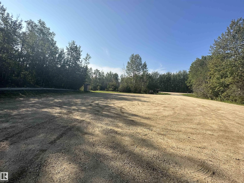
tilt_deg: -1.7
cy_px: 92
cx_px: 122
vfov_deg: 85.7
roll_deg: -3.0
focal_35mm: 14
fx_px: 99
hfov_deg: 102.1
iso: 50
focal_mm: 2.22
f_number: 2.2
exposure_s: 1/1667
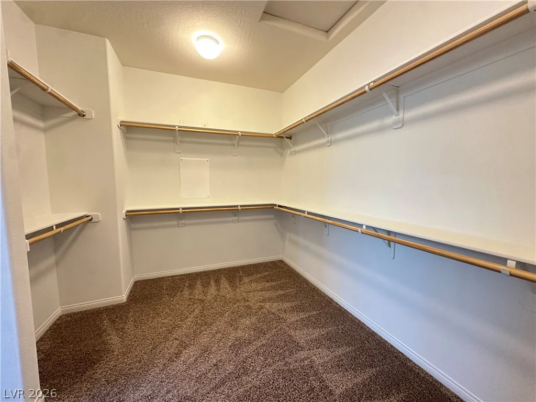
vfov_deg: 85.7
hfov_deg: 102.1
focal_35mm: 14
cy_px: 201
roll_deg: -0.1
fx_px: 217
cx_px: 268
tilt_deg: -5.2
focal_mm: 2.22
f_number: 2.2
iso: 320
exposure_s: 1/60
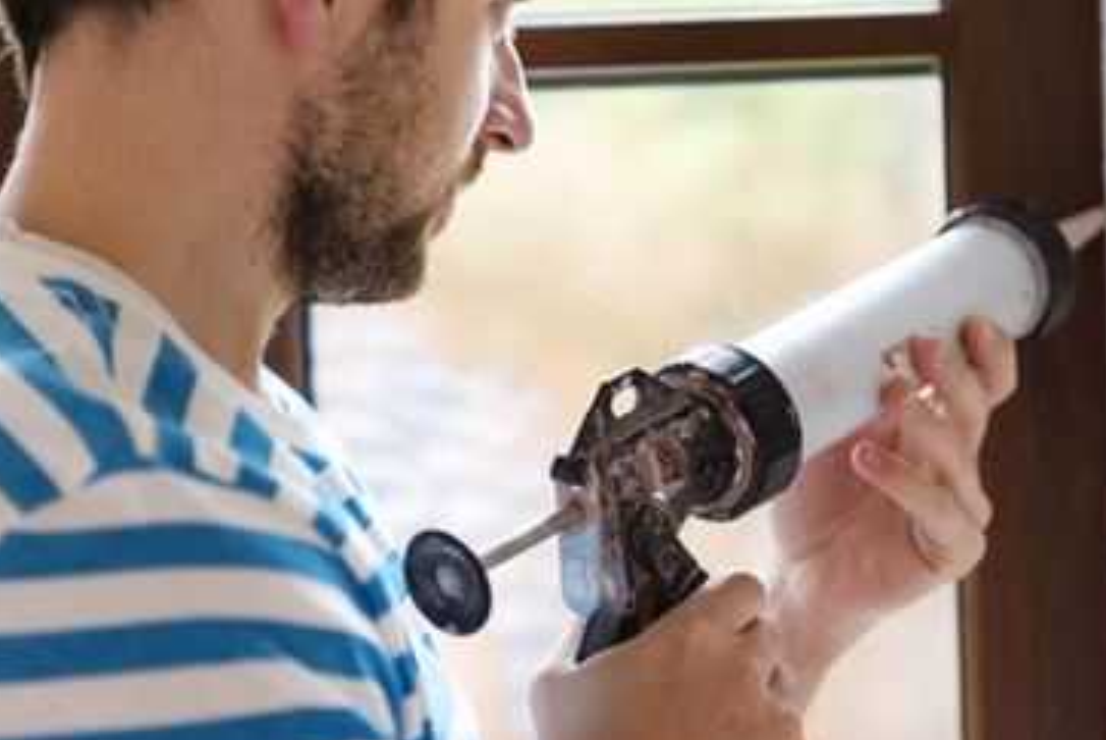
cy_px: 457
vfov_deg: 15.7
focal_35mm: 87
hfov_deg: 23.3
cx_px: 663
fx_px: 2675
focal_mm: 70
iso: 800
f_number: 2.8
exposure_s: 1/60
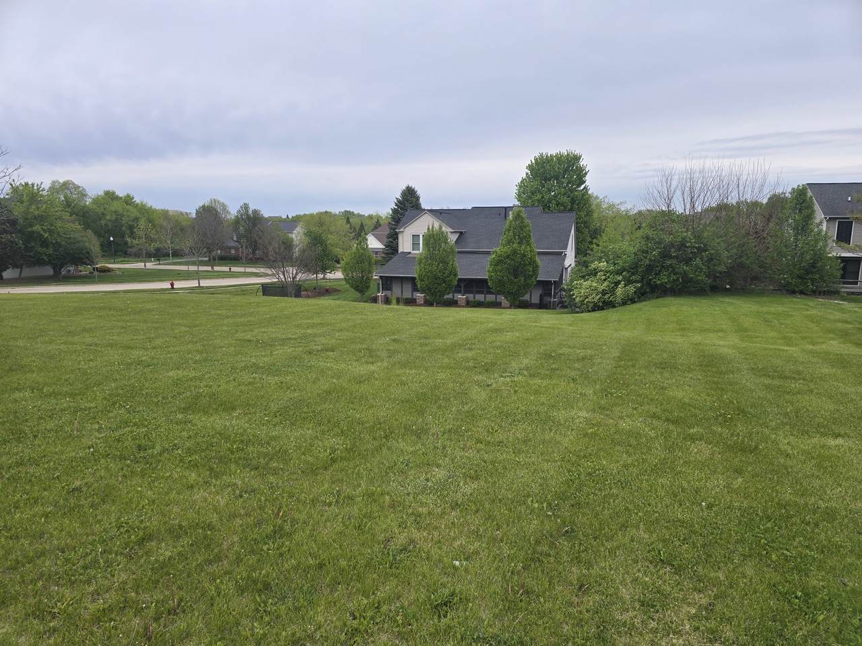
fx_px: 573
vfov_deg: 58.9
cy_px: 323
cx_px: 431
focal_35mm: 23
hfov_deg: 73.9
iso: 12
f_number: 1.7
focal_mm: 6.3
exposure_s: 1/316
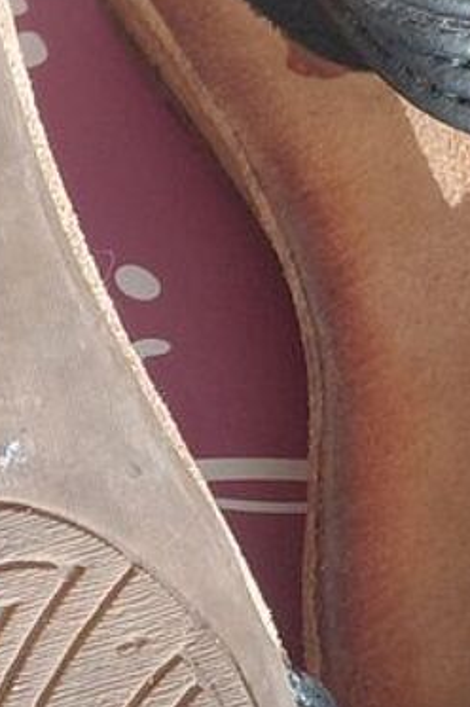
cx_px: 224
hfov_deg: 14.7
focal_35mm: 93
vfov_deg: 21.9
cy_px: 374
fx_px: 1824
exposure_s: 1/100
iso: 160
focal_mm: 4.69
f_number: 1.8
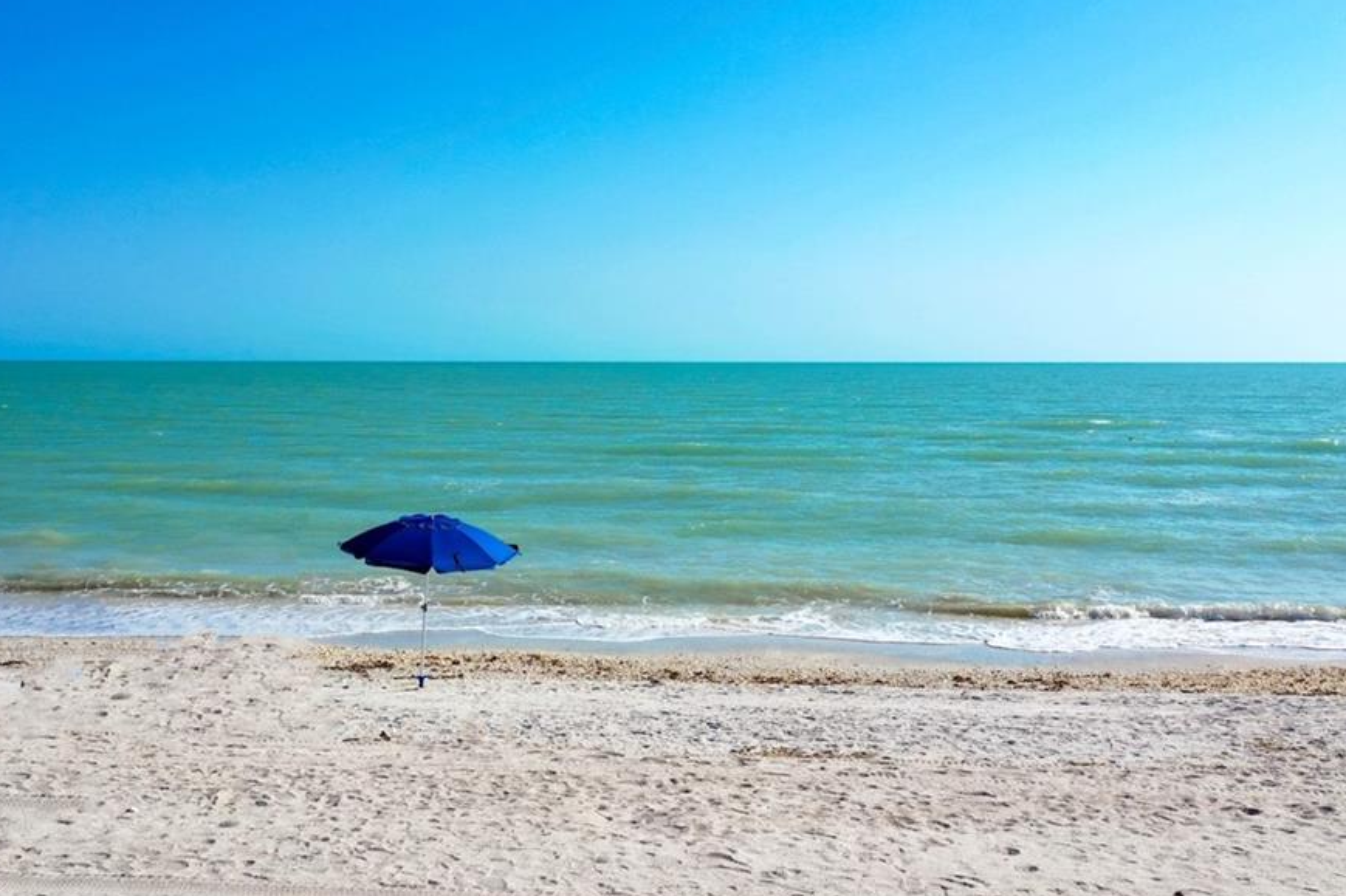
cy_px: 478
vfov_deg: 39.9
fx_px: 1234
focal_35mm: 33
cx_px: 652
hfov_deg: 57.2
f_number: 6.3
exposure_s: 1/640
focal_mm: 10.26
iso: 100
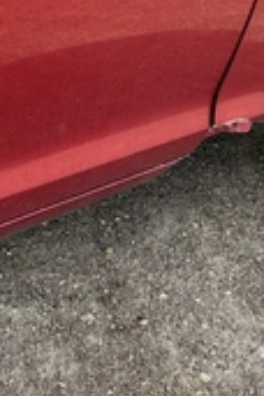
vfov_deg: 28.8
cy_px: 63
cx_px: -56
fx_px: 748
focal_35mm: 68
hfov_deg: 18.9
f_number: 1.8
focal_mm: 3
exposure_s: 1/171
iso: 25
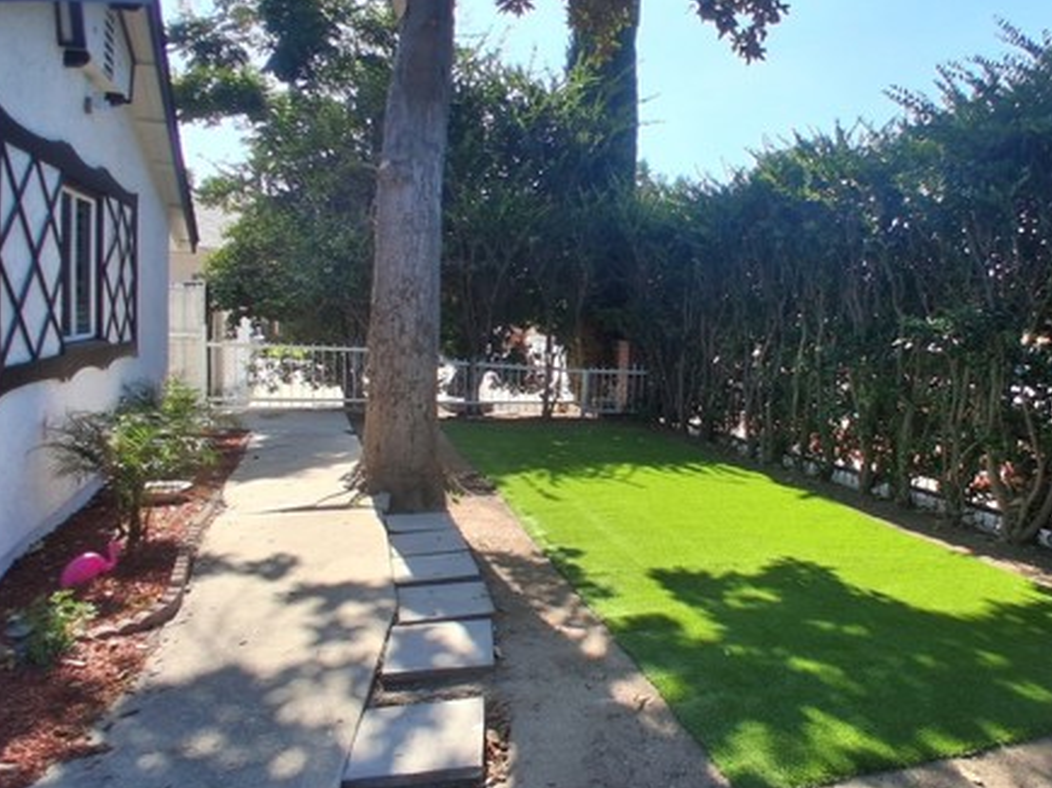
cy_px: 375
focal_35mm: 25
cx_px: 665
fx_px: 760
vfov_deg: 54.8
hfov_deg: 68.2
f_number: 2.2
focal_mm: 1.4
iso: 50
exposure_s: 1/958
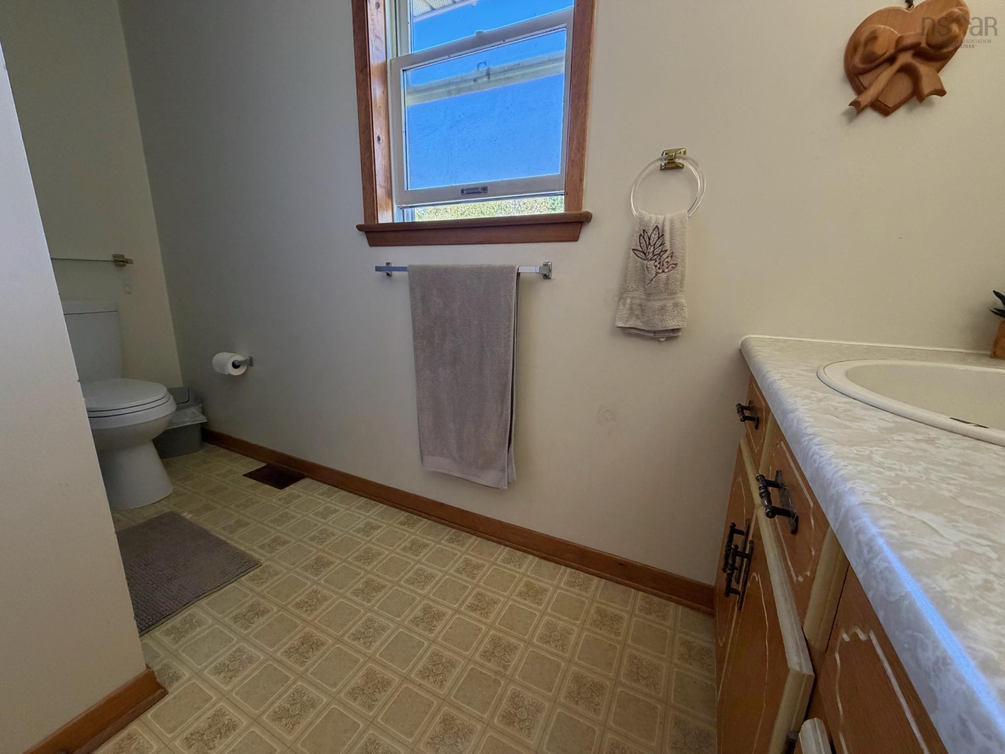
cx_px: 502
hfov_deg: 102.1
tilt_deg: -12.8
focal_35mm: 14
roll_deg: -0.3
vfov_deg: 85.7
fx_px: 406
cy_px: 377
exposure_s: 1/71
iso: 320
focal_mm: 2.22
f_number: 2.2
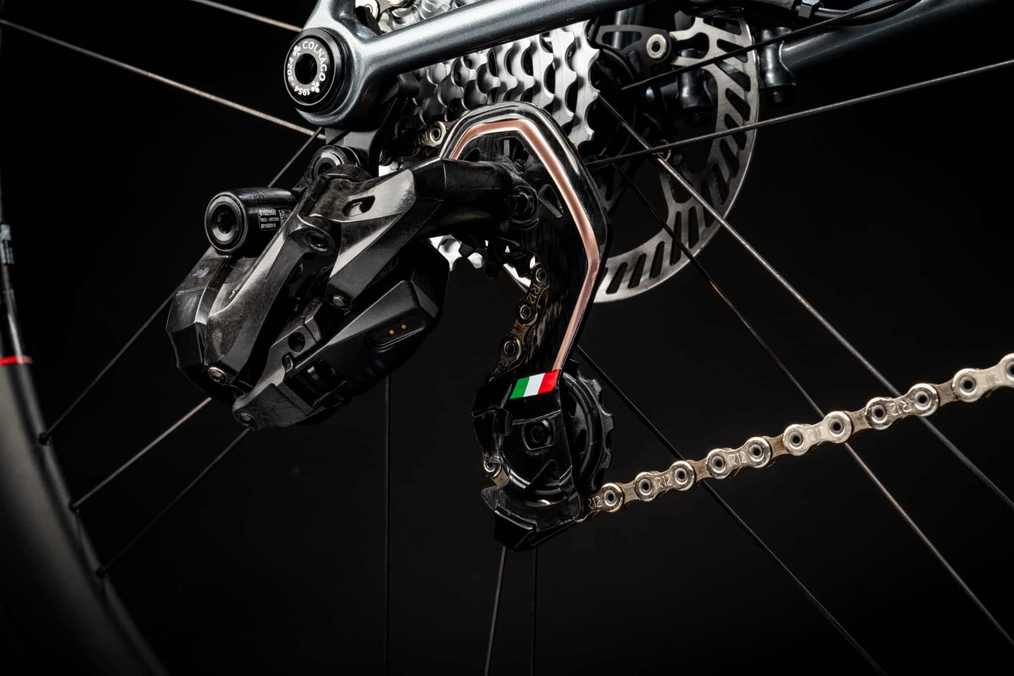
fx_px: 1972
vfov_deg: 19.5
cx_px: 507
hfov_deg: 28.8
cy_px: 338
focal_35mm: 70
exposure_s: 1/160
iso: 100
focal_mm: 70
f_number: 18
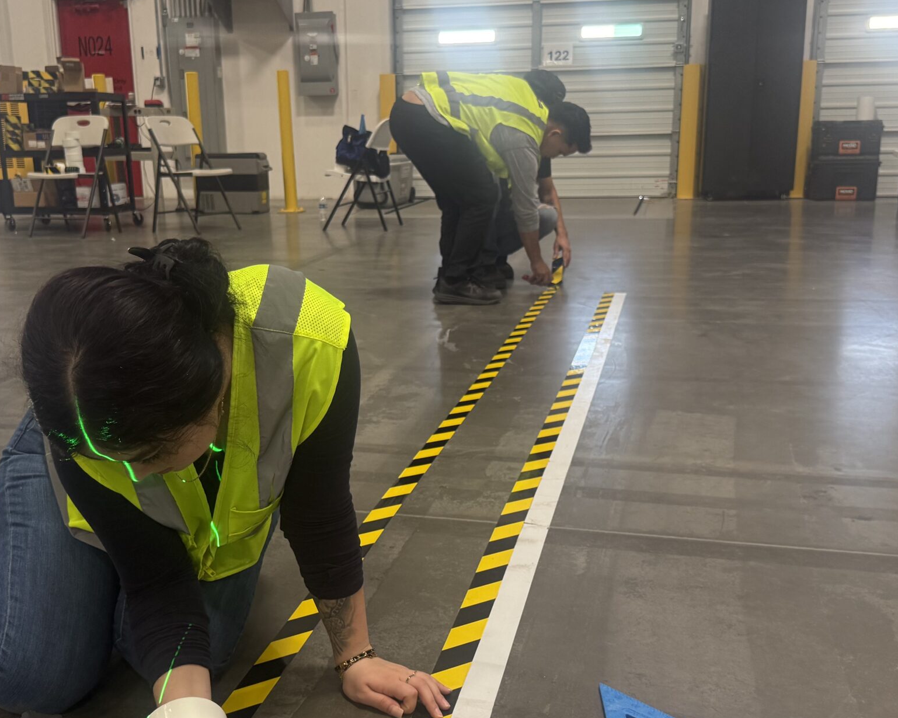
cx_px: 396
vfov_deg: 38.2
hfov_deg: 46.8
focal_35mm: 39
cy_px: 399
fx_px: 1036
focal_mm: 6.76
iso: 200
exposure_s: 1/146
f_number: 1.78
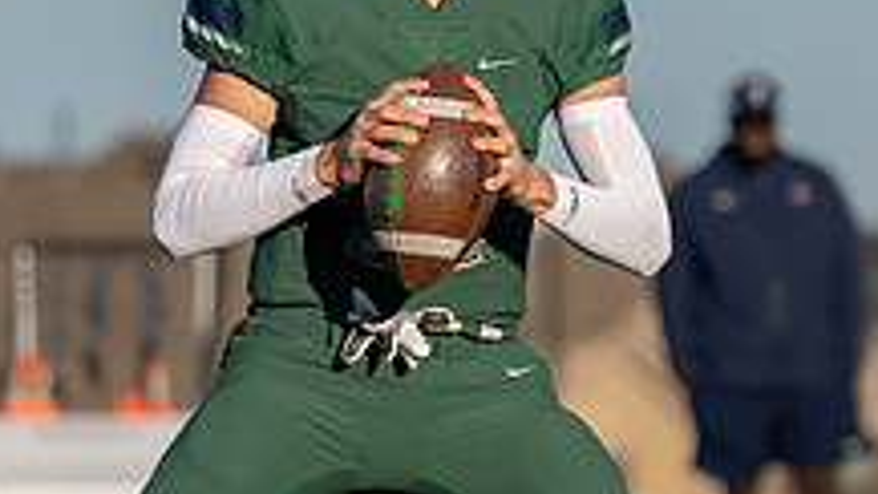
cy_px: 170
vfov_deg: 1.8
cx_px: 549
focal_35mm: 680
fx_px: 15829
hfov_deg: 3.2
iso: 100
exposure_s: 1/3200
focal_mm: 135
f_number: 2.8
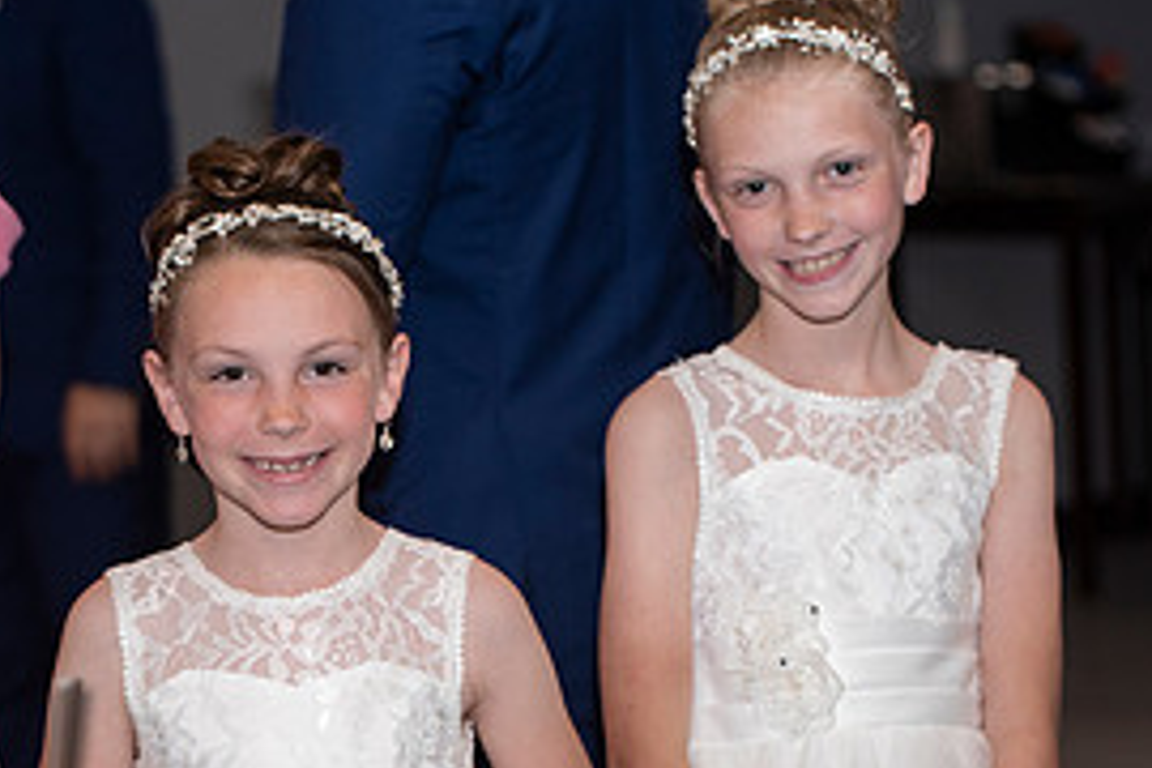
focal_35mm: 161
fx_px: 5152
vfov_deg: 8.5
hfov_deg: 12.8
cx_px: 469
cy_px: 608
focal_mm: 75
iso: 640
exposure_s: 1/125
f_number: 2.8
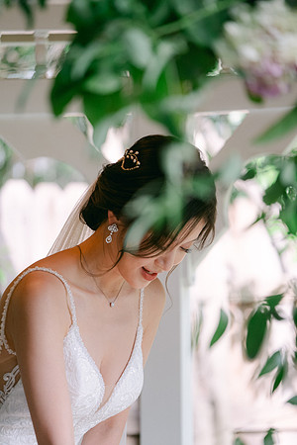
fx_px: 2599
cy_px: 222
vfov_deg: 9.8
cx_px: 148
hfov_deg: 6.5
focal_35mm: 210
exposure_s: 1/125
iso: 800
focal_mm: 140
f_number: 2.8
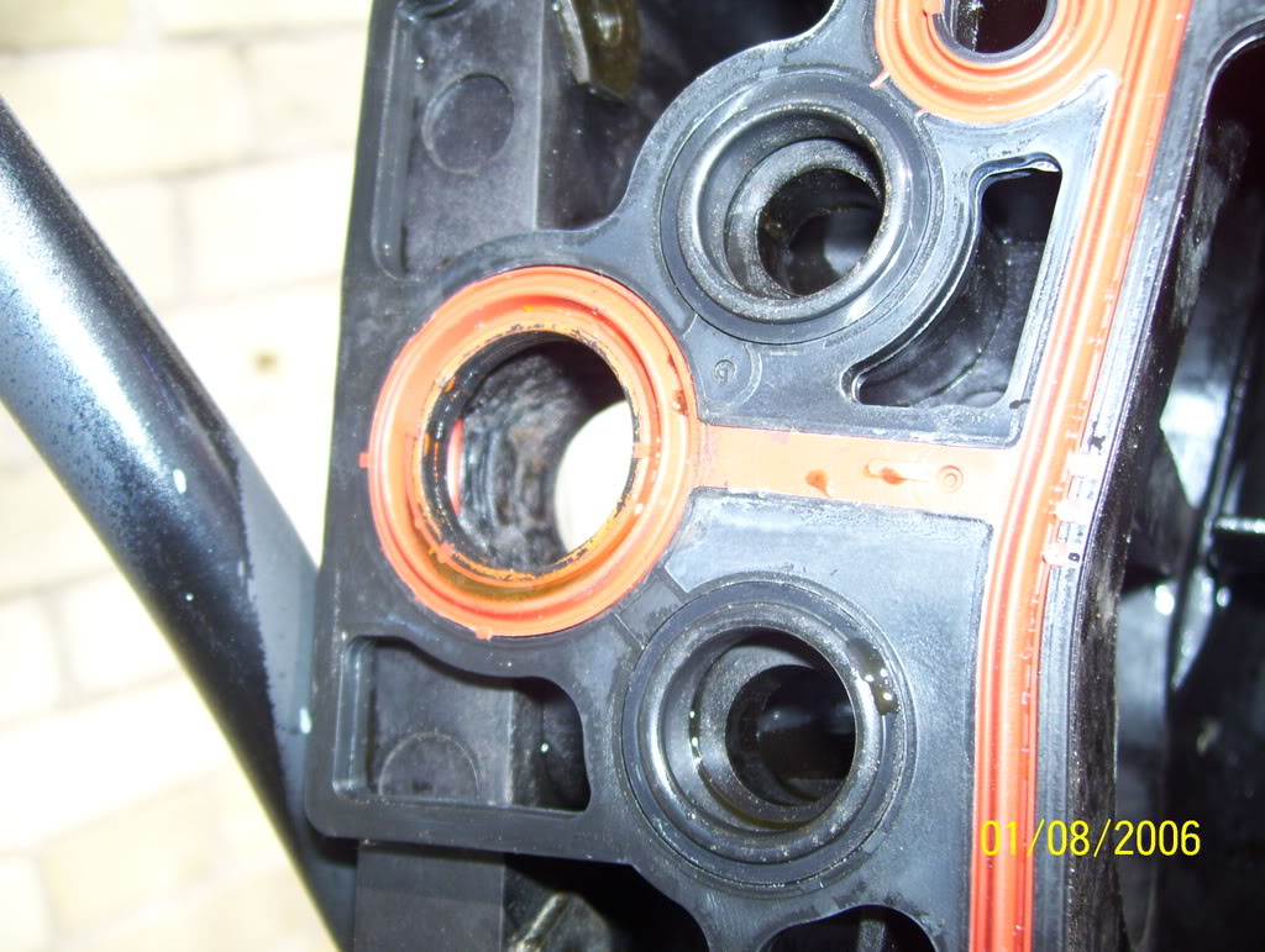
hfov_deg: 51.3
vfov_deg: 39.7
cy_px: 476
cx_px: 632
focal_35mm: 36
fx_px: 1317
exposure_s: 1/500
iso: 80
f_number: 2.7
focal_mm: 6
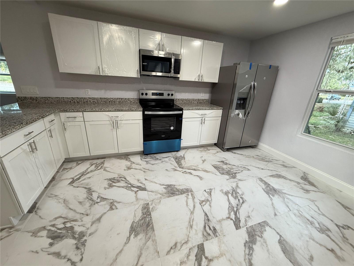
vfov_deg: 85.7
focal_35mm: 14
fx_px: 143
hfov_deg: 102.1
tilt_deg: -18.6
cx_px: 177
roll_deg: -2.5
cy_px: 133
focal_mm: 2.22
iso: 200
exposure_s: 1/120
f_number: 2.2
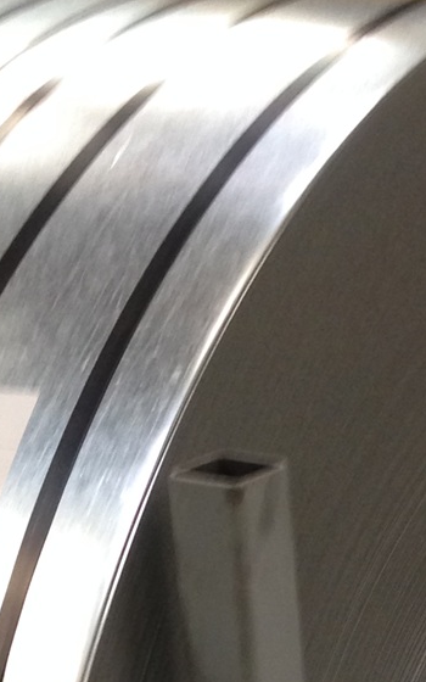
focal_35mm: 125
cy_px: 1021
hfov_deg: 10.4
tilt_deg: -25.1
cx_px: 351
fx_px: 2322
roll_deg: +1.5
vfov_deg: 15.4
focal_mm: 4.12
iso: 80
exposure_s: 1/20
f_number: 2.4
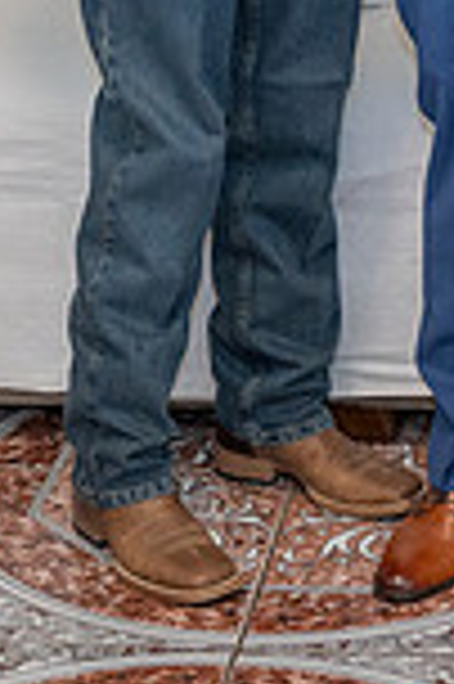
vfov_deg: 13.4
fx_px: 2787
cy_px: -220
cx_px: 465
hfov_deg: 9.2
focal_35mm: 147
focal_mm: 33
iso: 640
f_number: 4
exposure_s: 1/125
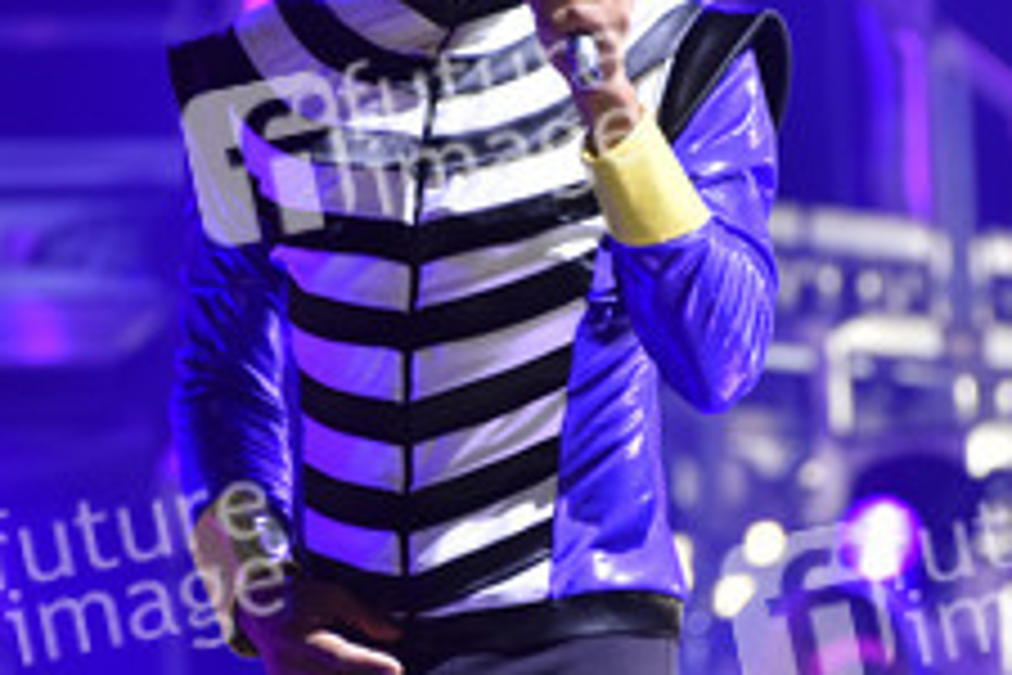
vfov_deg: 2.6
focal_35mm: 532
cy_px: 364
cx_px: 544
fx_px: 14954
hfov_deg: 3.9
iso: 1600
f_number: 5.6
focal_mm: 300
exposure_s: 1/125
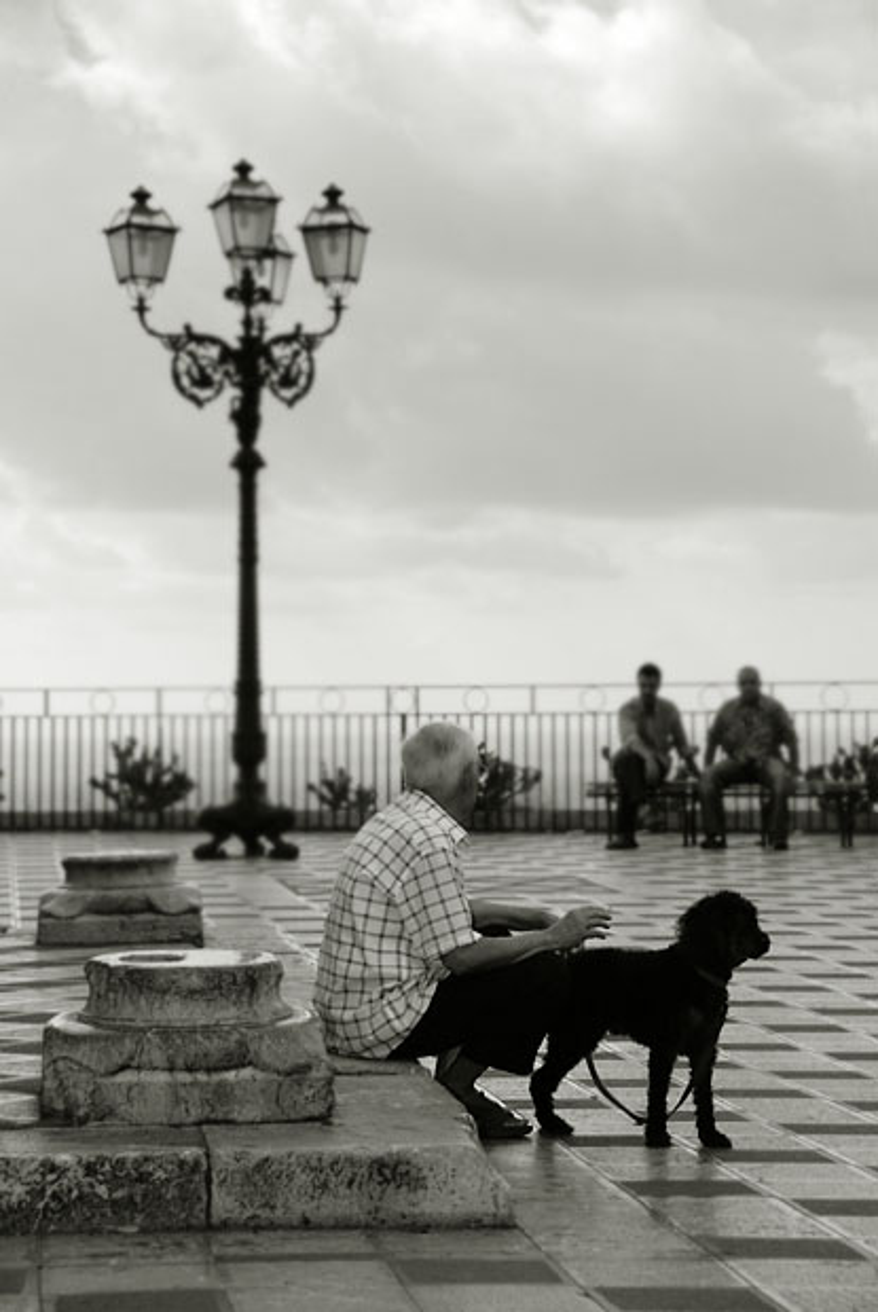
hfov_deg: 14.7
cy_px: 656
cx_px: 439
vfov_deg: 21.9
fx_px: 3393
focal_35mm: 93
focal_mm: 62
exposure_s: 1/640
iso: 100
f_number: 4.8
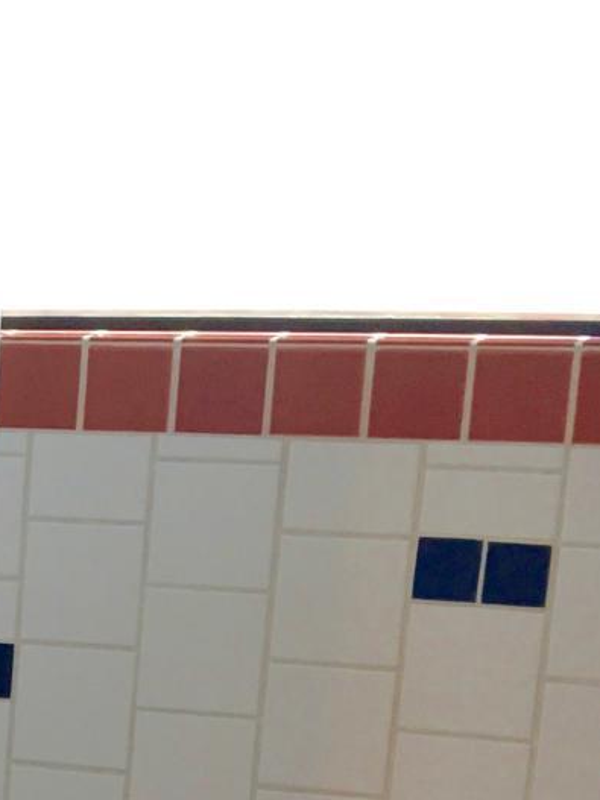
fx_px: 2543
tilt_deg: -11.2
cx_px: -523
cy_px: 935
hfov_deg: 12.2
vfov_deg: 17.2
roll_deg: -0.7
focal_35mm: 110
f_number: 2.2
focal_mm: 4.15
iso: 40
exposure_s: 1/120
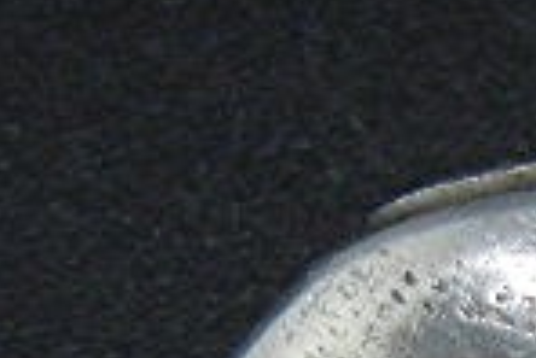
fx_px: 3949
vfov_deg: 5.1
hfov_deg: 7.4
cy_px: 665
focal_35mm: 265
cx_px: 1086
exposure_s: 1/30
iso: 800
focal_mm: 10.6
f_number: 8
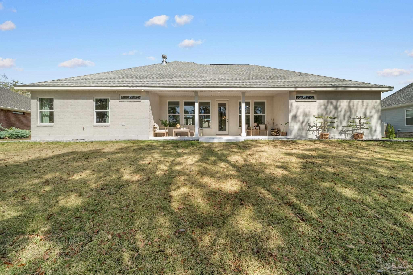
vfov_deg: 81.2
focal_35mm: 14
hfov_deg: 104.3
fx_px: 161
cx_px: 206
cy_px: 138
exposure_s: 1/60
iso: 100
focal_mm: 14
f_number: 10
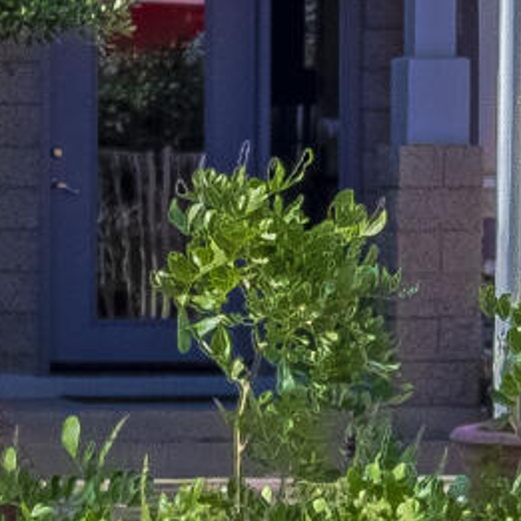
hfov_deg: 5.0
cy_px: -19
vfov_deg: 5.0
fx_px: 5977
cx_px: 600
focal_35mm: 351
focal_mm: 24
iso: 800
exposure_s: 1/8000
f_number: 9
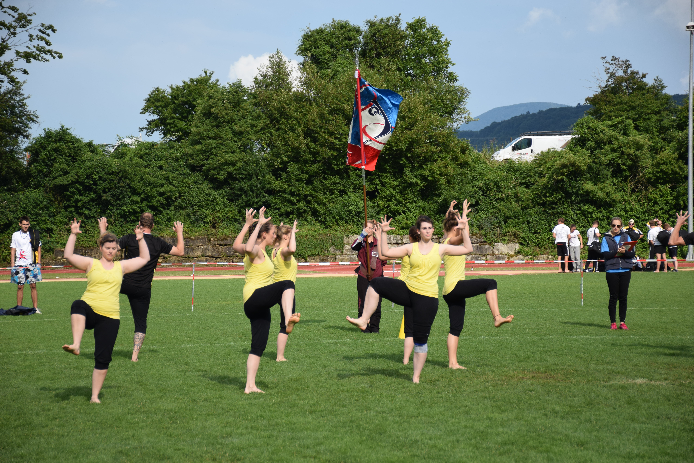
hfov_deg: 17.1
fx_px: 2313
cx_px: 347
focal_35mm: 120
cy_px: 232
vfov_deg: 11.4
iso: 400
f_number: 5.6
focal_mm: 80
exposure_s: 1/1600
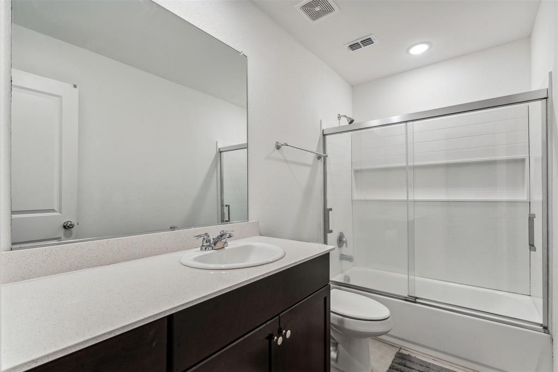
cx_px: 279
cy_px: 186
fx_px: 248
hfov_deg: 96.8
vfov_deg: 73.7
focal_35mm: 16
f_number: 9
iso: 160
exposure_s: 1/13
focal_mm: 16
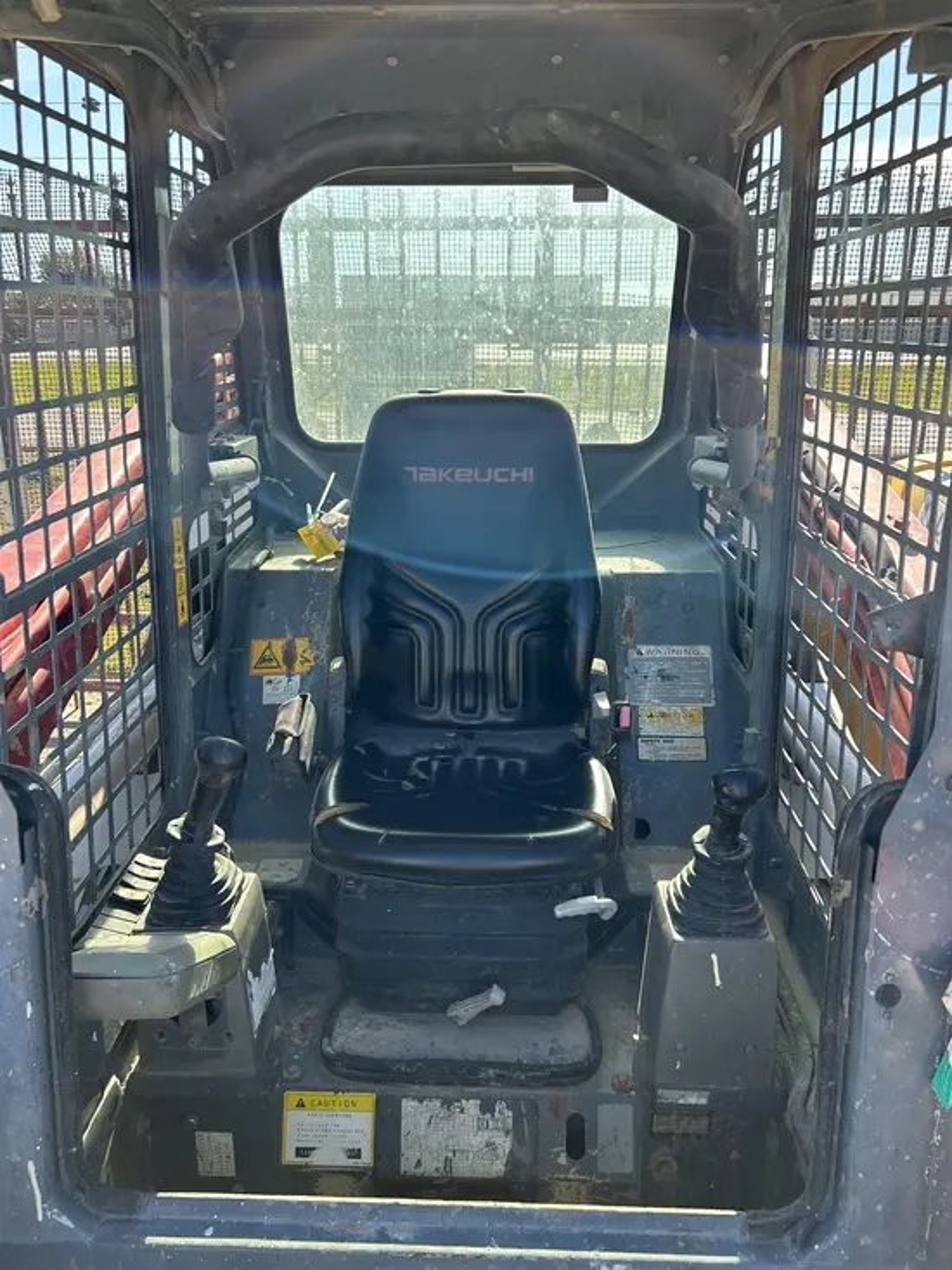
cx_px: 476
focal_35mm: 26
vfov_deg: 67.3
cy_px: 635
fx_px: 953
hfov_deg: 53.1
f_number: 1.5
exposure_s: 1/808
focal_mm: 5.7
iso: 50
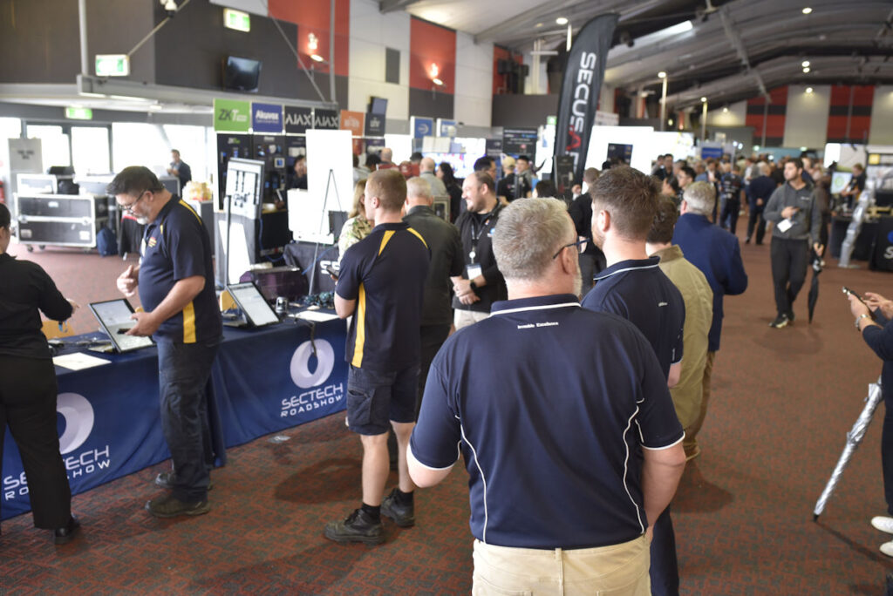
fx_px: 869
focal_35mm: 35
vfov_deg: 37.9
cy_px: 298
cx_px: 446
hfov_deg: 54.4
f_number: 4
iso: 800
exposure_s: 1/60
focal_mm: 35
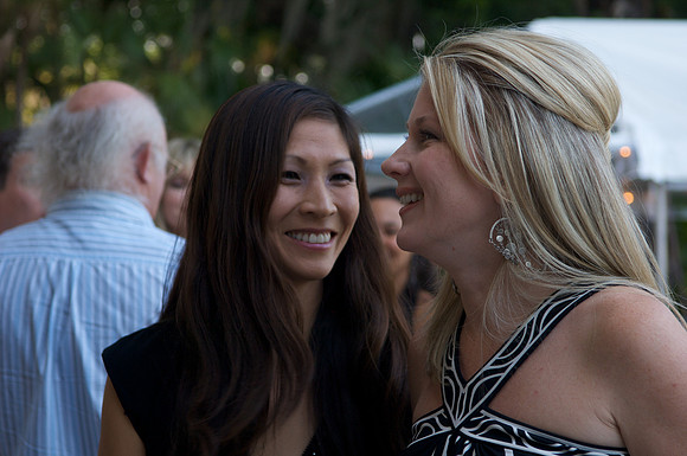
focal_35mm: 82
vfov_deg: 16.5
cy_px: 228
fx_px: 1572
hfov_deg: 24.6
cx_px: 344
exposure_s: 1/60
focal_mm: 55
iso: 100
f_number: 4
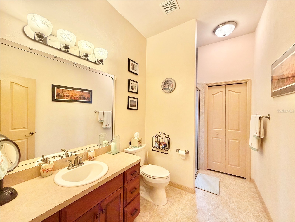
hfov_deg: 102.1
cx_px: 148
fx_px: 119
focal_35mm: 14
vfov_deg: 85.7
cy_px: 111
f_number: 2.2
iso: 250
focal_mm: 2.22
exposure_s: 1/120
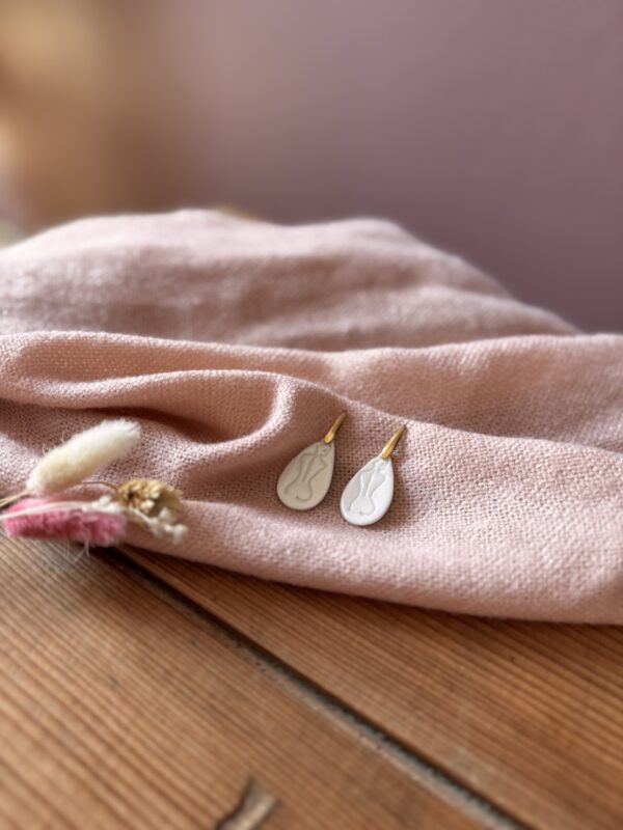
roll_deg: -7.5
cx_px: 312
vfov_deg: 71.6
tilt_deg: -43.2
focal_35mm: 24
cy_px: 415
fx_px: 576
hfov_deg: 56.8
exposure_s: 1/121
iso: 160
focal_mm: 6.76
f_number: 1.78
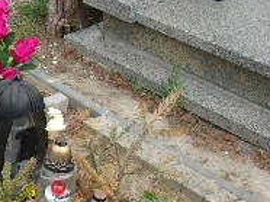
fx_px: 724
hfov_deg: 20.1
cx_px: -30
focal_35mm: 93
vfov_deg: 15.8
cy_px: 41
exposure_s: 1/125
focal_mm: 4.9
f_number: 3
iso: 80
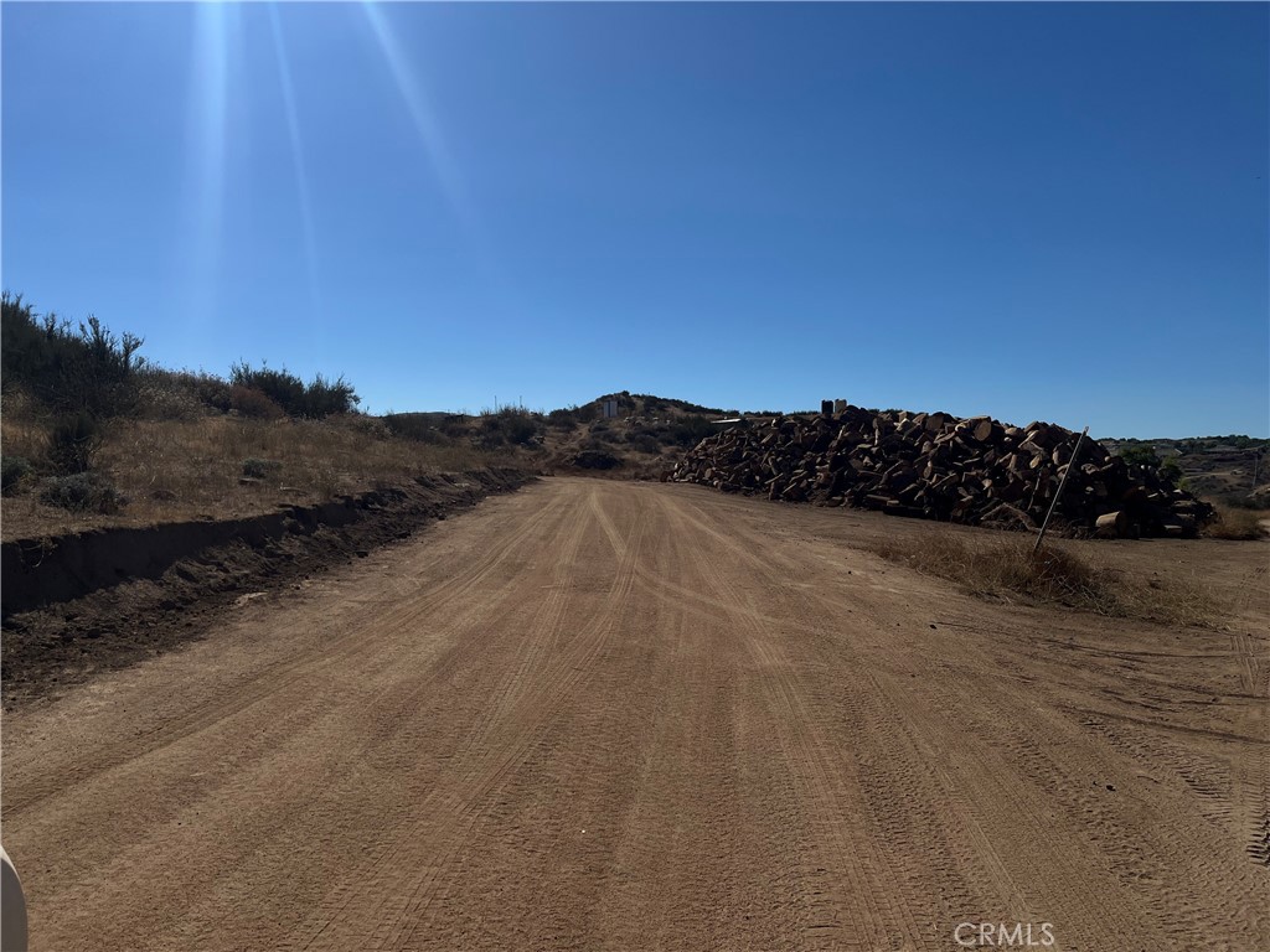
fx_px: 954
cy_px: 476
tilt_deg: +0.2
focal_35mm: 26
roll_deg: +0.1
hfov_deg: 67.3
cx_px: 635
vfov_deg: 53.1
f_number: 1.6
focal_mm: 5.1
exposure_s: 1/11905
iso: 50
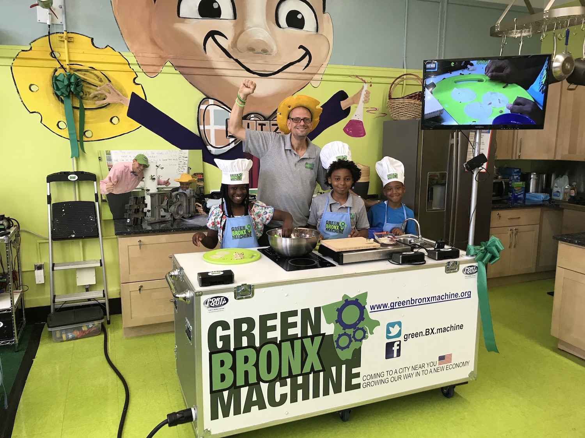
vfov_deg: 49.7
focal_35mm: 28
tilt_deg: -8.9
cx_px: 292
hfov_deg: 63.4
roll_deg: -0.2
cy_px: 219
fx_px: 473
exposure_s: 1/40
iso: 25
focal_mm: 3.99
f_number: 1.8
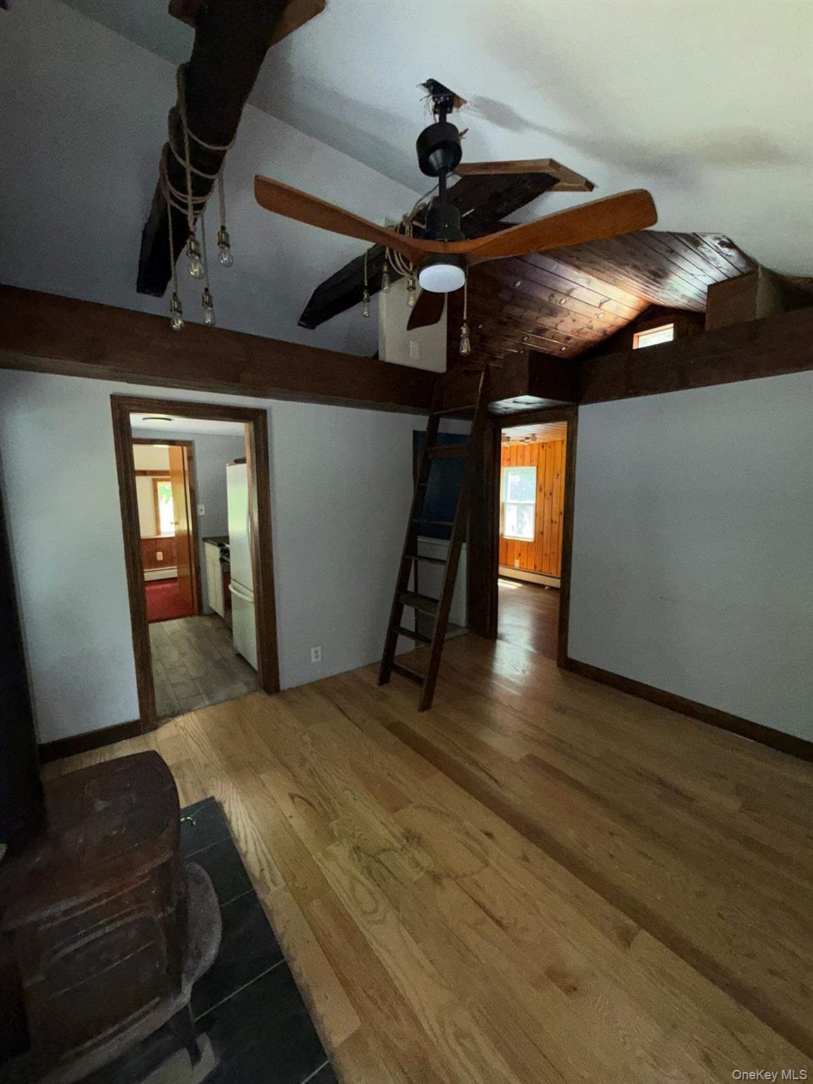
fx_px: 438
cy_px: 542
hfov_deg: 85.7
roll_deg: -0.7
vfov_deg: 102.1
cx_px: 406
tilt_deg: -6.3
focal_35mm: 14
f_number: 2.2
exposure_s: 1/60
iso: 160
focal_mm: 2.22
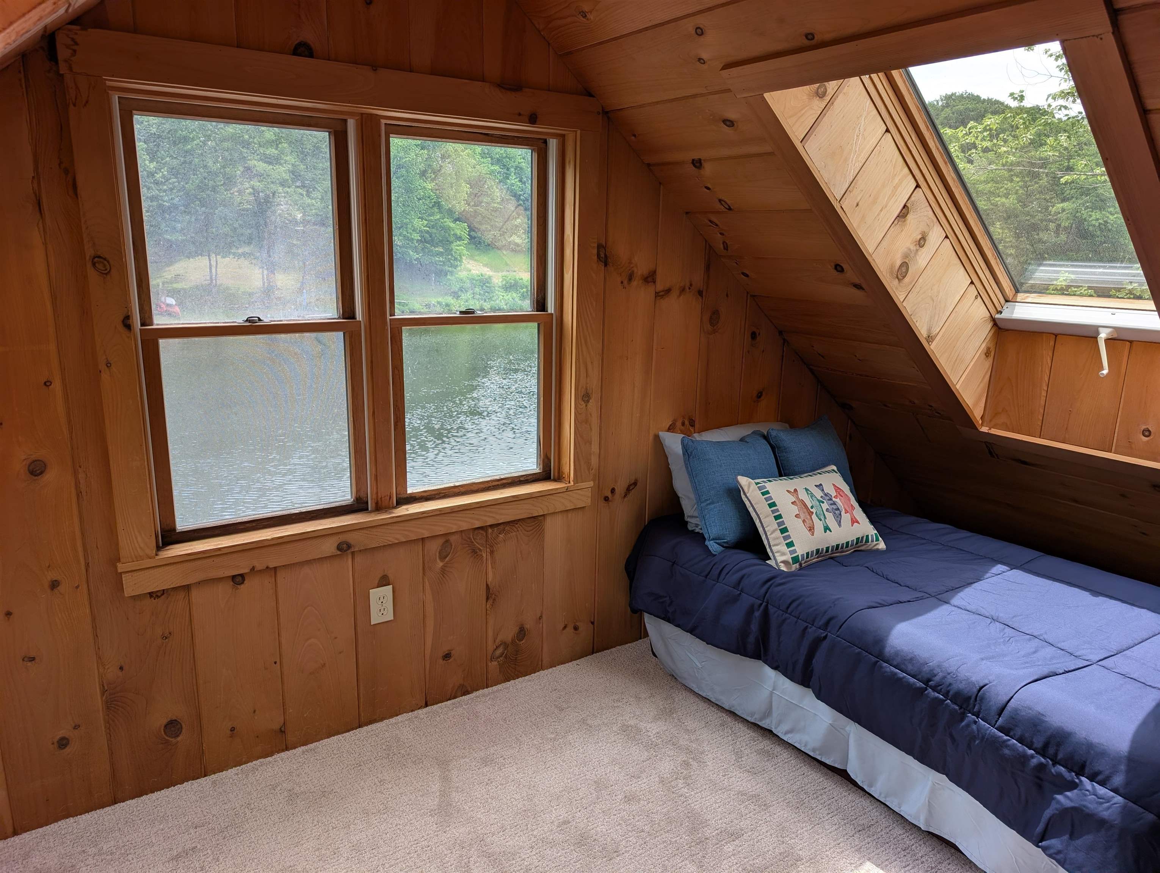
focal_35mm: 24
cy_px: 436
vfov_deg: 56.9
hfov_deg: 71.5
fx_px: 805
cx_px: 580
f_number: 1.68
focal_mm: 6.9
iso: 21
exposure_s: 1/220
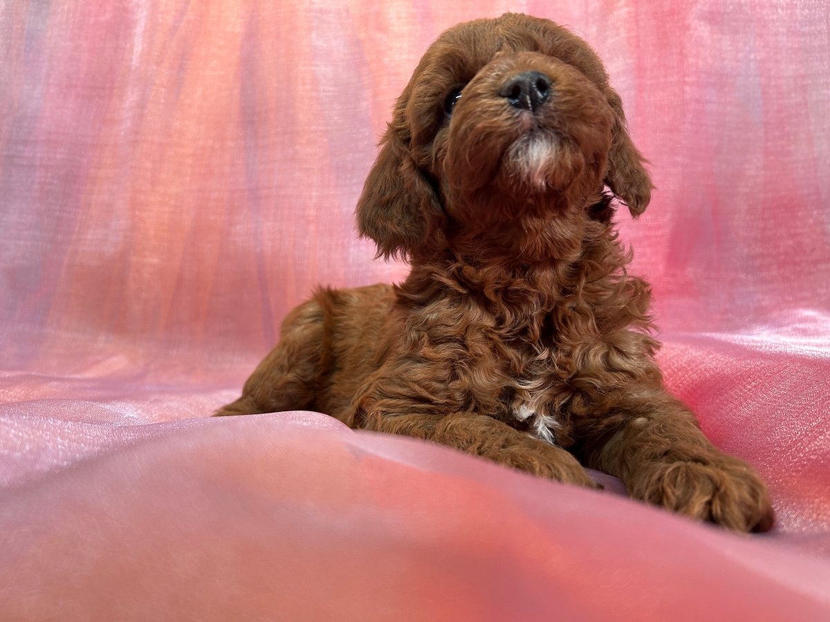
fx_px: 623
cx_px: 415
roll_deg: +0.4
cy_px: 311
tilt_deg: +5.2
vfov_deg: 53.1
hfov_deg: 67.3
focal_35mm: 26
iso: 125
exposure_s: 1/120
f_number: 1.5
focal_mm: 5.7
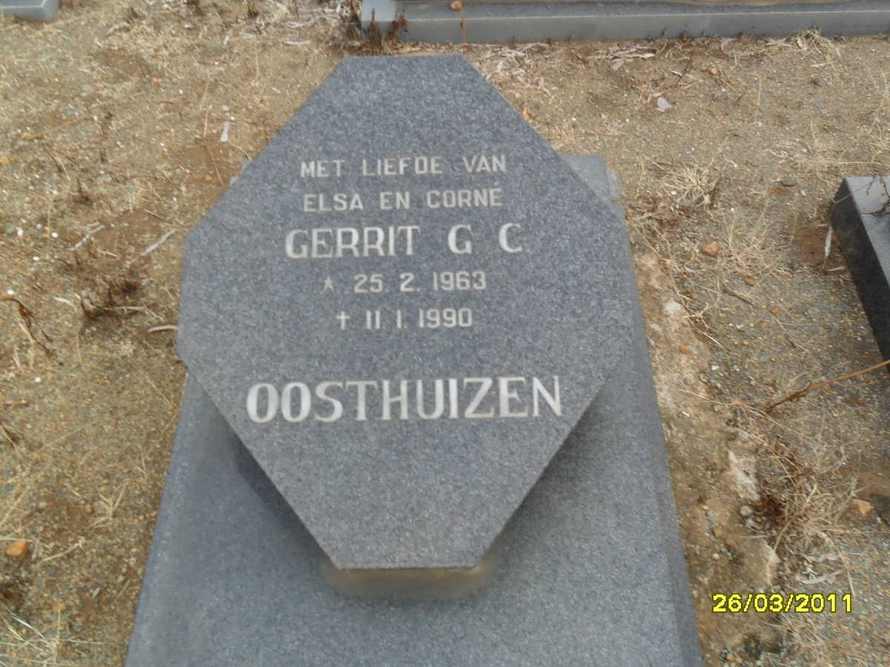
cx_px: 445
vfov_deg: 44.2
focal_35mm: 32
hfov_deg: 56.8
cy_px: 334
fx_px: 823
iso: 100
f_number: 3.7
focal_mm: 5.7
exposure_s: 1/125
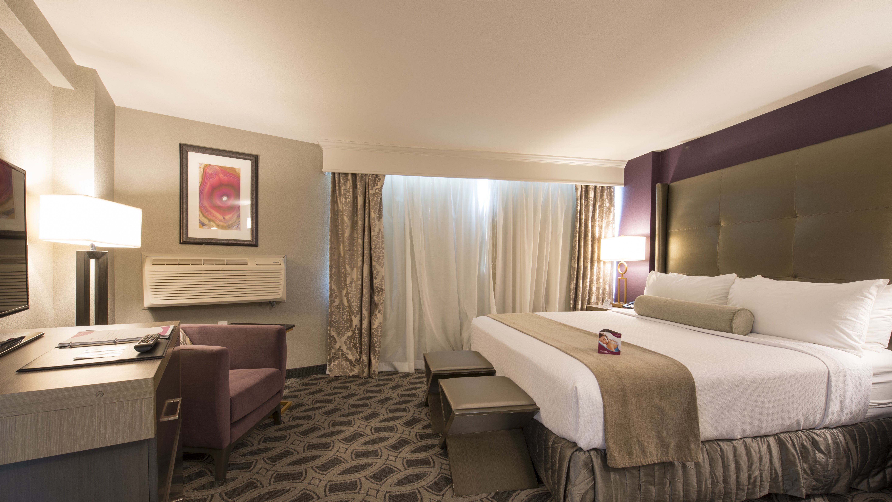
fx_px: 355
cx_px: 444
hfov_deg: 103.0
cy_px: 275
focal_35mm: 15
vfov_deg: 70.4
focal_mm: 14
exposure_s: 10
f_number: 16
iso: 100
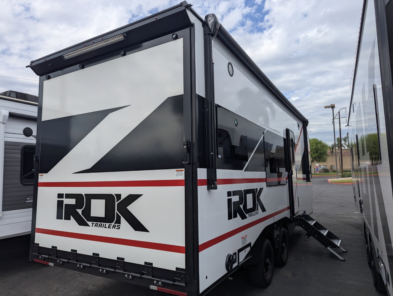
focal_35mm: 24
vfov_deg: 56.9
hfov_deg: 71.5
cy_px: 148
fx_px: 273
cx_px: 196
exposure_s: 1/2358
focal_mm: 6.81
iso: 50
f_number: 1.85
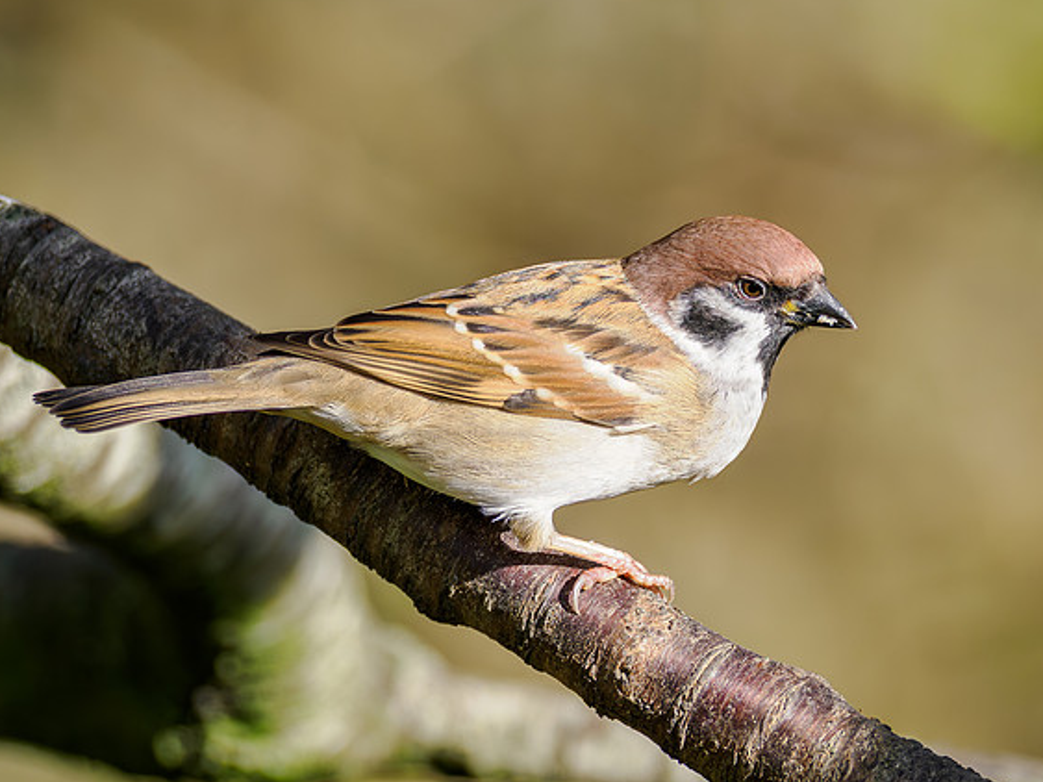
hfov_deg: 1.9
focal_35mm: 1039
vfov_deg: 1.4
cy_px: 471
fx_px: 31299
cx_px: 668
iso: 400
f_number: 4
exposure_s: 1/1000
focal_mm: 300
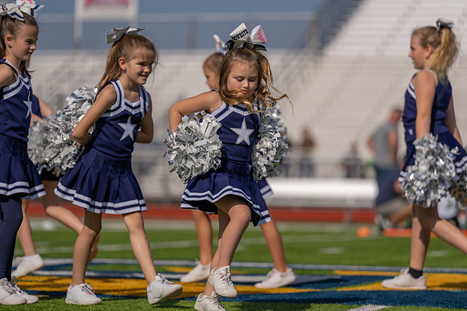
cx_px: 234
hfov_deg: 11.1
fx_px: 2400
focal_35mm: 185
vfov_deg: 7.4
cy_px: 156
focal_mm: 185
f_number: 2.8
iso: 100
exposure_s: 1/4000
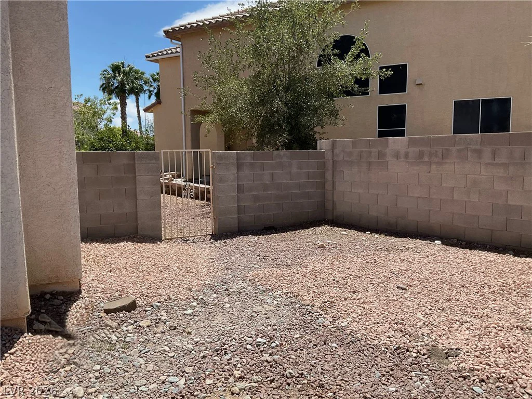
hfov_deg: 61.7
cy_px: 200
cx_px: 266
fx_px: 446
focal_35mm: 29
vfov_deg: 48.2
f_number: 1.8
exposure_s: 1/2058
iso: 16
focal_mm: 3
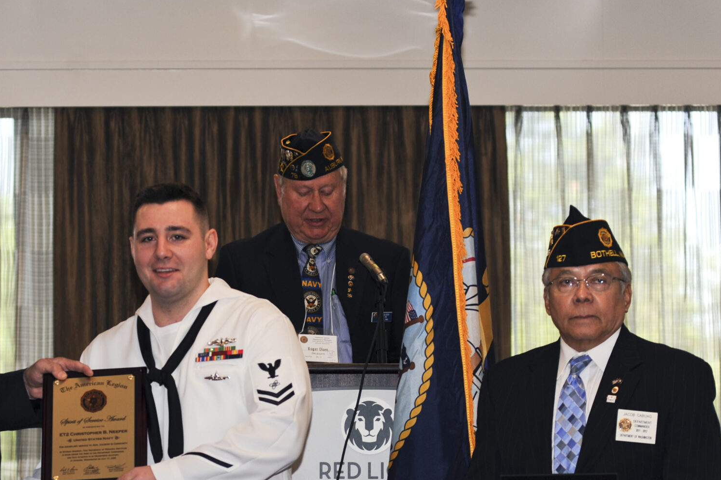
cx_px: 215
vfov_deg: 9.2
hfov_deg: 13.8
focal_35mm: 148
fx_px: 2962
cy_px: 384
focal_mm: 86
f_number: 3.5
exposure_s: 1/200
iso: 200
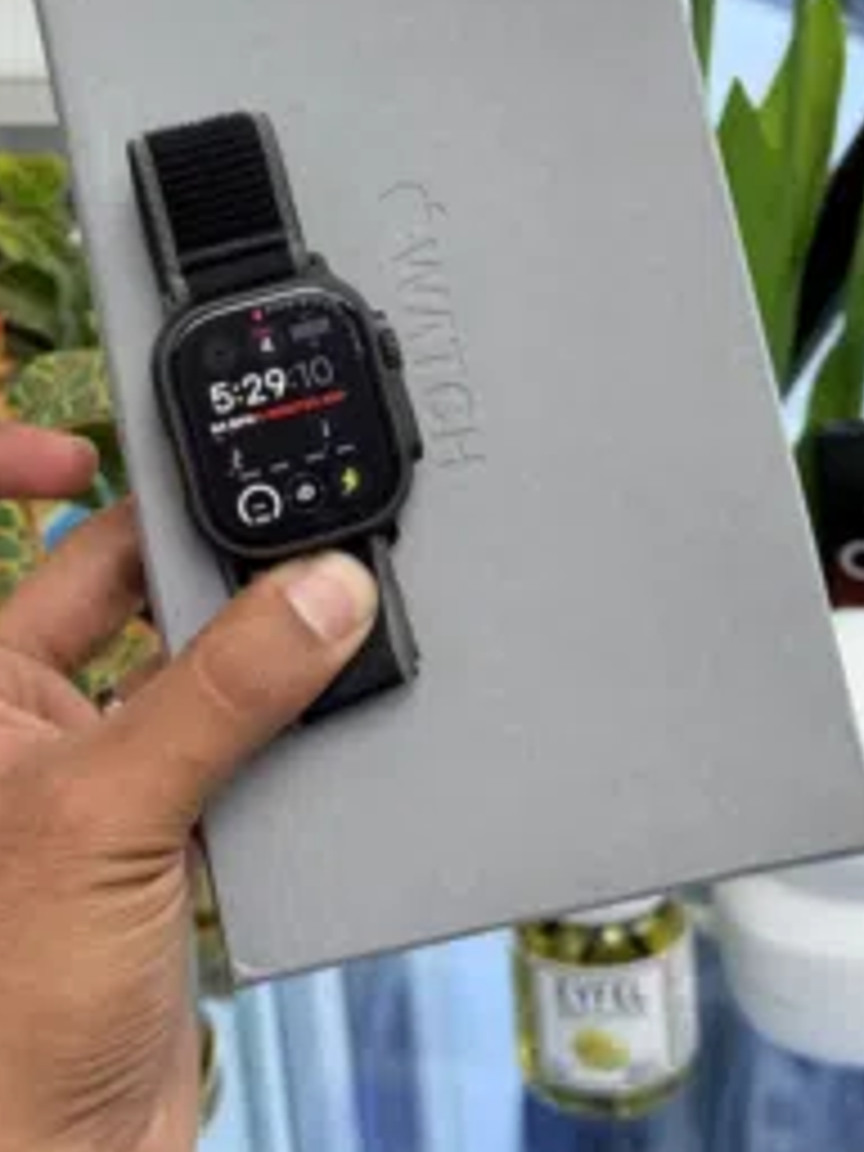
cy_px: 274
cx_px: 369
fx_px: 2496
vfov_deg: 25.6
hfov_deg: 19.6
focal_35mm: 75
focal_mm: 6.76
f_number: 1.78
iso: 100
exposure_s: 1/452
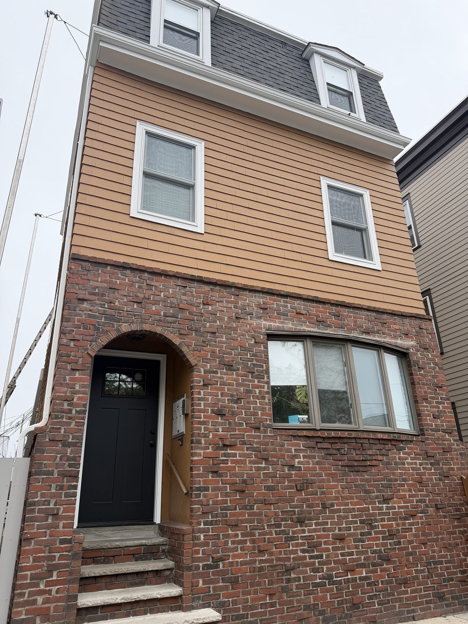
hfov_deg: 56.8
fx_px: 433
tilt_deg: +21.0
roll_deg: +1.8
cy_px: 312
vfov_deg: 71.6
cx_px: 234
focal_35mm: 24
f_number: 1.78
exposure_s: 1/2703
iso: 100
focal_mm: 6.76
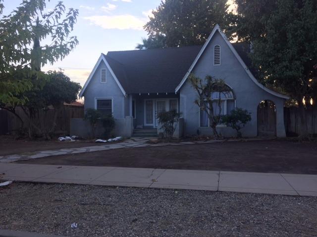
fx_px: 266
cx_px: 158
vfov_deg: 48.2
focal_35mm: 29
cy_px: 118
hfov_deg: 61.7
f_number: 2.2
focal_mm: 4.15
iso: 32
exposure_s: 1/213
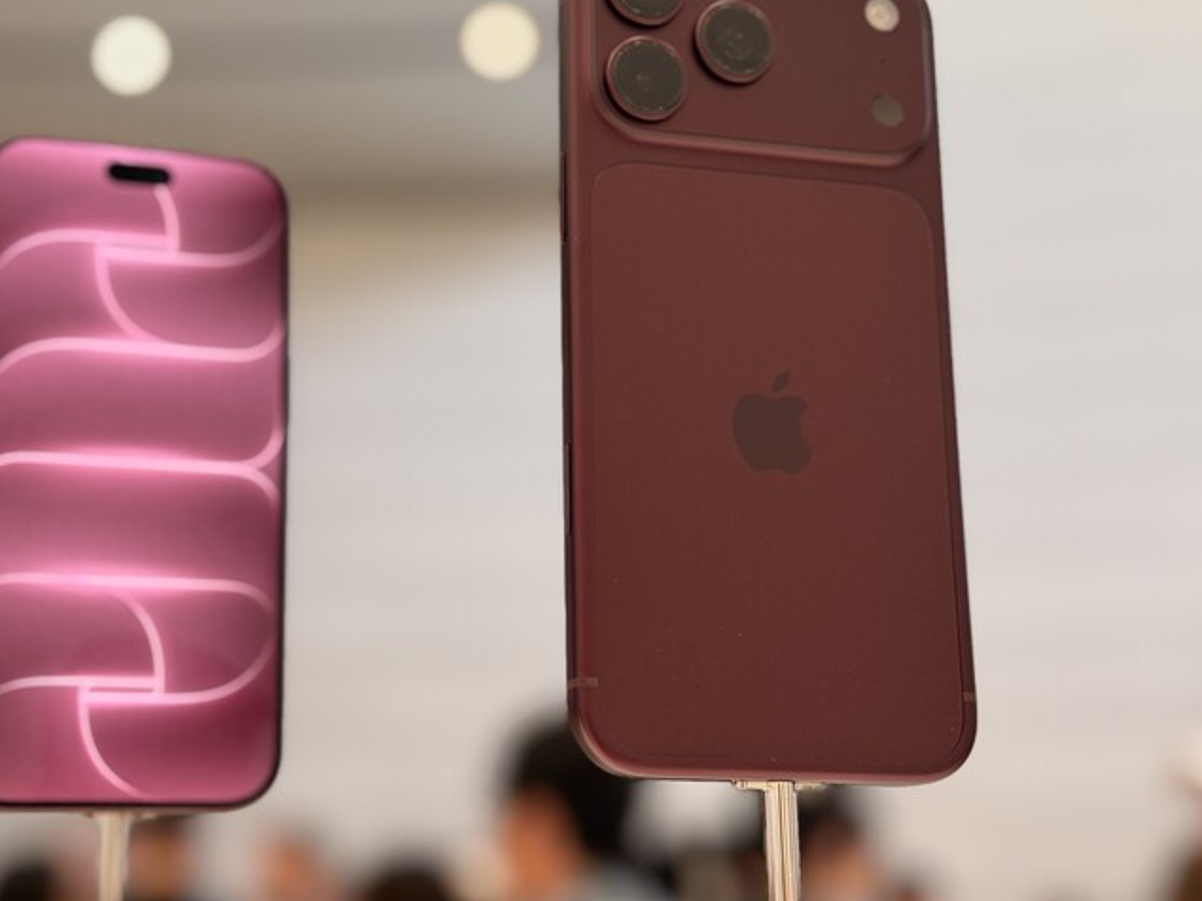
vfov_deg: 24.8
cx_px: 492
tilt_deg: +14.2
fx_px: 2048
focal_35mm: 59
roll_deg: +0.5
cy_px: 385
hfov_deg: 32.6
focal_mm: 6.76
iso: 100
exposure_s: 1/75
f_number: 1.78
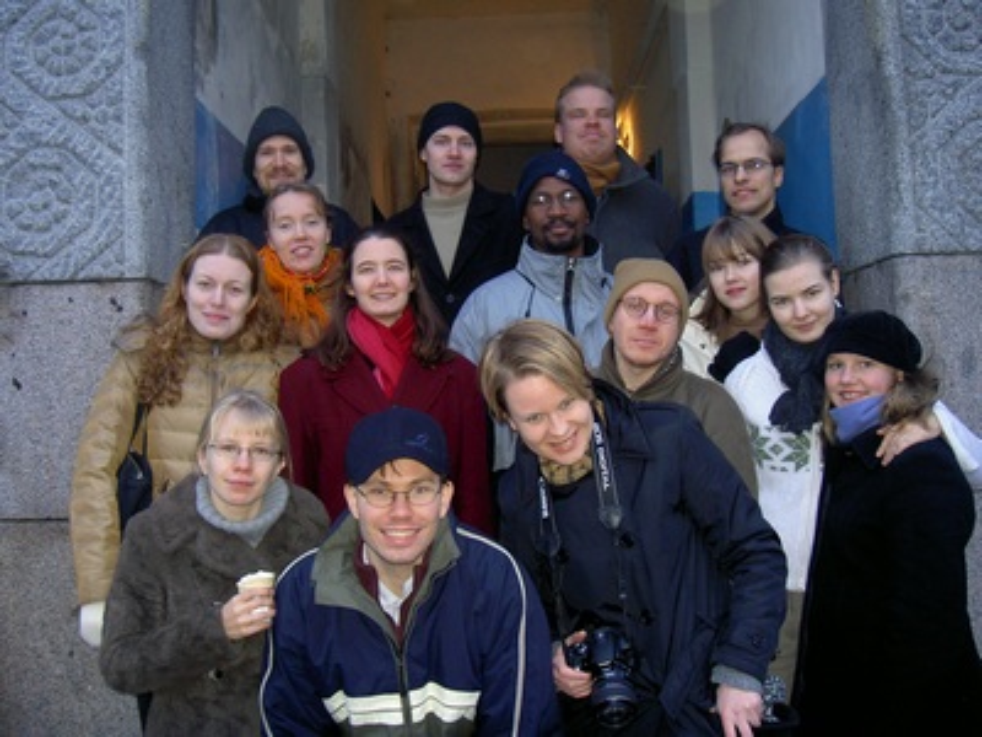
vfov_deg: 36.8
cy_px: 368
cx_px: 491
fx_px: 1106
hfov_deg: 47.9
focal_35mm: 39
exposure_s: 1/60
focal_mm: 8
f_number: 2.8
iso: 200
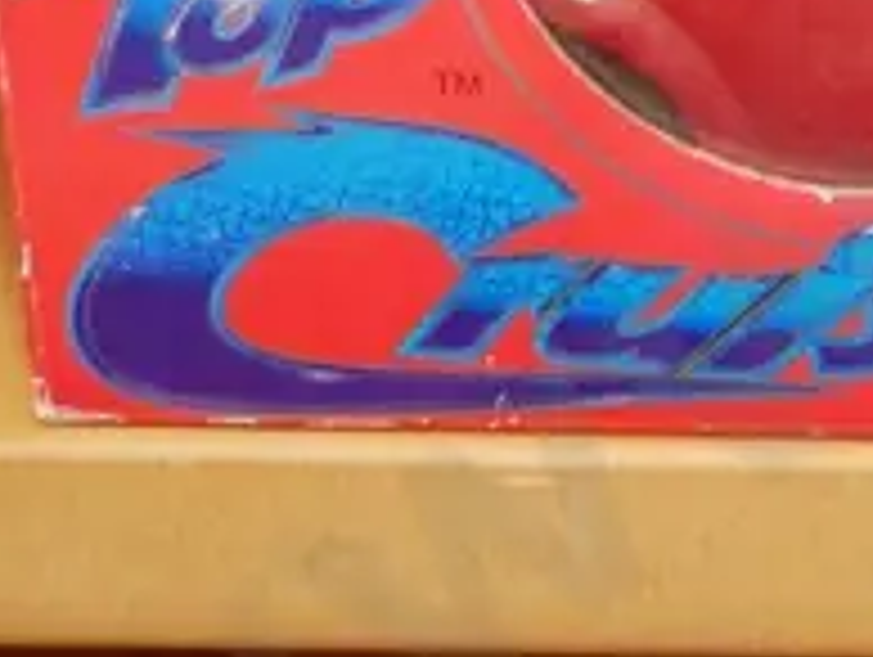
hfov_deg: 9.5
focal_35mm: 190
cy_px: -497
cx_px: 1881
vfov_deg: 7.6
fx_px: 4798
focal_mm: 18
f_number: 6.3
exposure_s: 1/50
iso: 1600
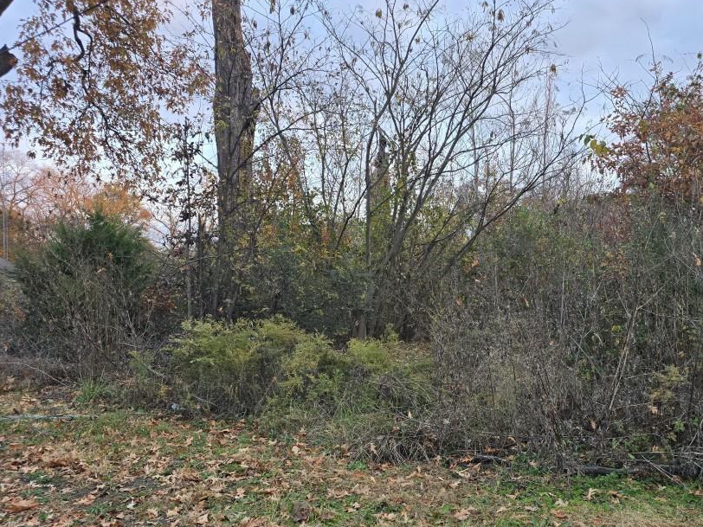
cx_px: 416
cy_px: 307
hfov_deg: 61.2
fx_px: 589
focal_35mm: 29
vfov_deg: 48.0
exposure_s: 1/180
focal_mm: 6.3
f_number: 1.7
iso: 100
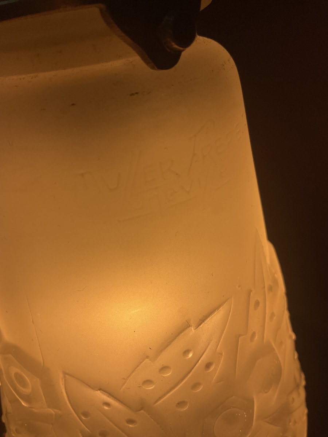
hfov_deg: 48.2
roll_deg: +2.7
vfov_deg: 61.7
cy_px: 218
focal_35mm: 29
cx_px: 164
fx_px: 366
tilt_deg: -35.4
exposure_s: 1/709
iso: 16
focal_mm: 3
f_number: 1.8
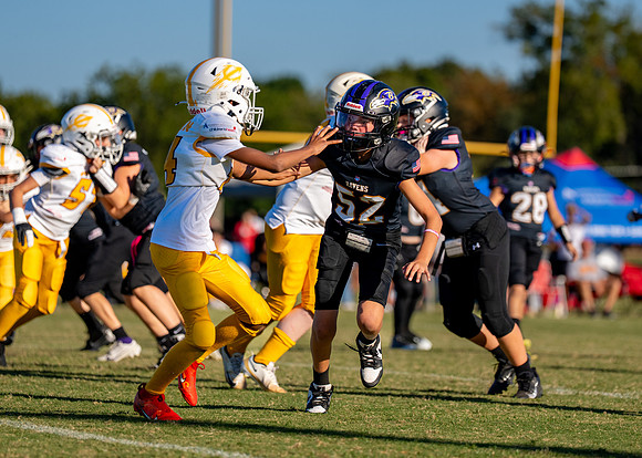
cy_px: 178
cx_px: 377
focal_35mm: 236
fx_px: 4311
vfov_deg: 6.1
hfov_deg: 8.5
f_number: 2.8
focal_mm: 168
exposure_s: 1/4000
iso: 160
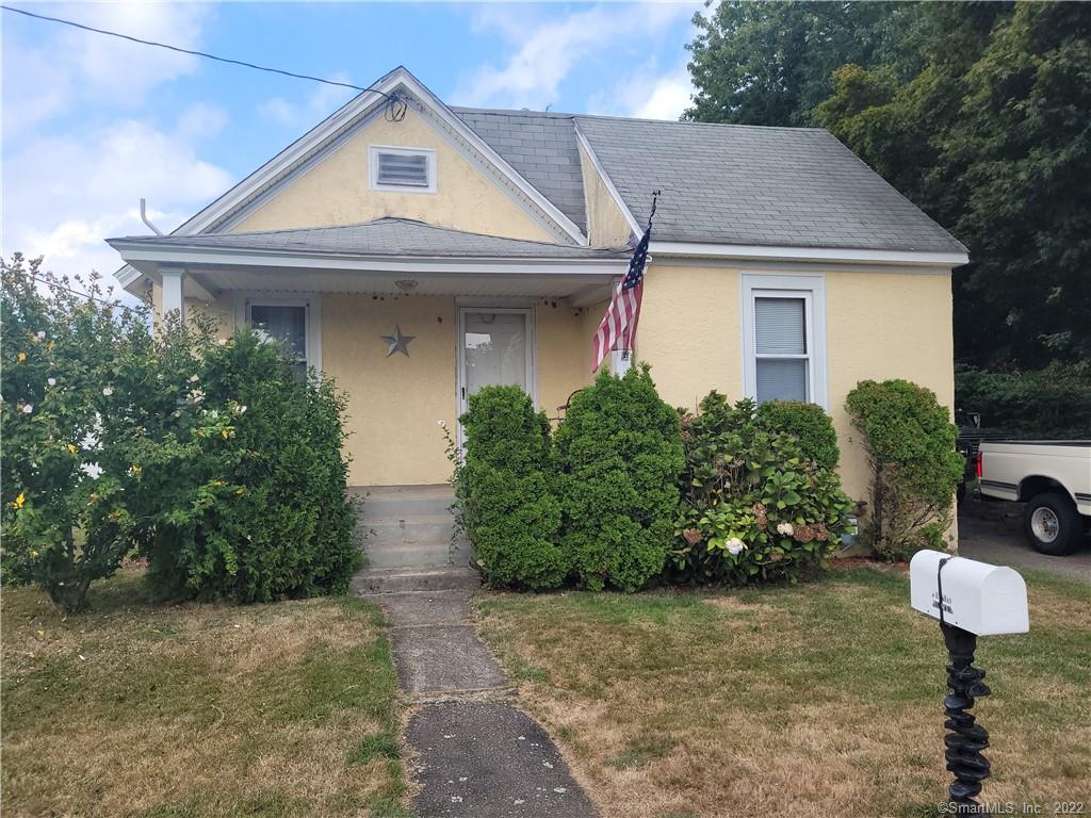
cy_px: 409
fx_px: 819
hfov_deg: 67.3
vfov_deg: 53.1
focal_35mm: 26
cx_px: 546
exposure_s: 1/1041
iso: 40
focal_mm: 5.4
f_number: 1.8
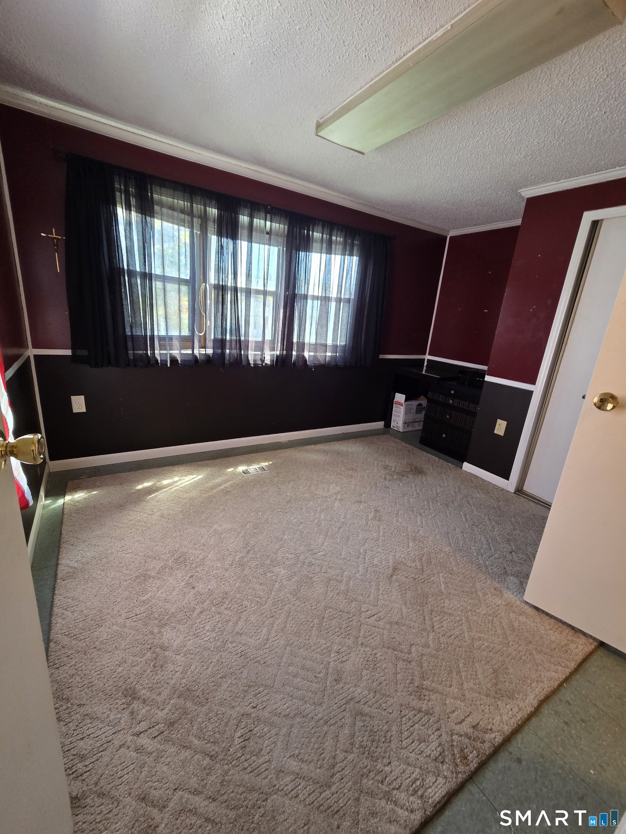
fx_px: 313
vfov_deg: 106.2
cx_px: 313
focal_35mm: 13
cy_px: 417
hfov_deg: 89.9
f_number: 2.2
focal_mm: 2.2
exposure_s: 1/60
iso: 320
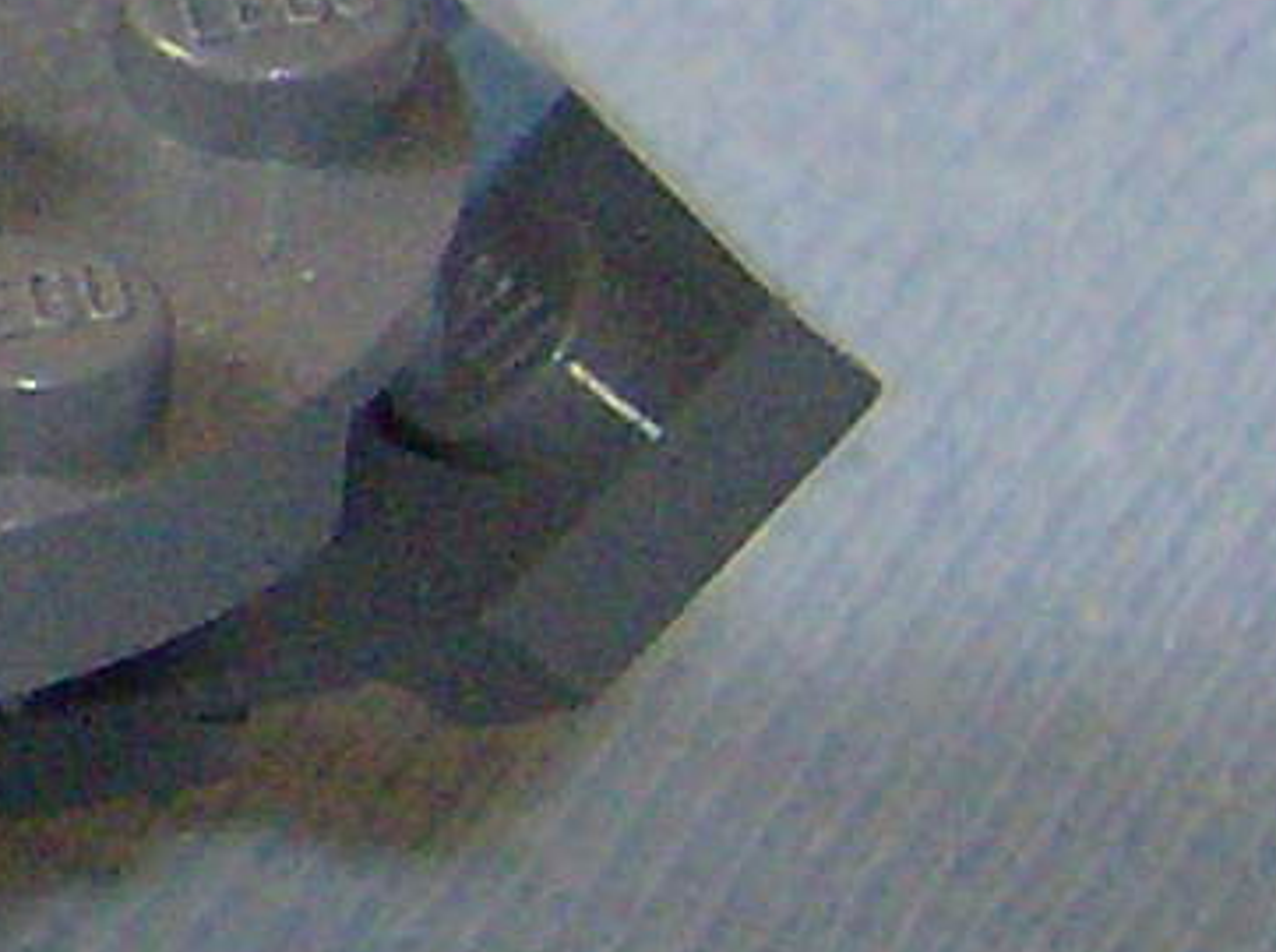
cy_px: -141
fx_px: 9418
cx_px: -2756
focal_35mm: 256
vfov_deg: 5.8
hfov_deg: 6.9
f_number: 2.8
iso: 200
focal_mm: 6
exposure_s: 1/60
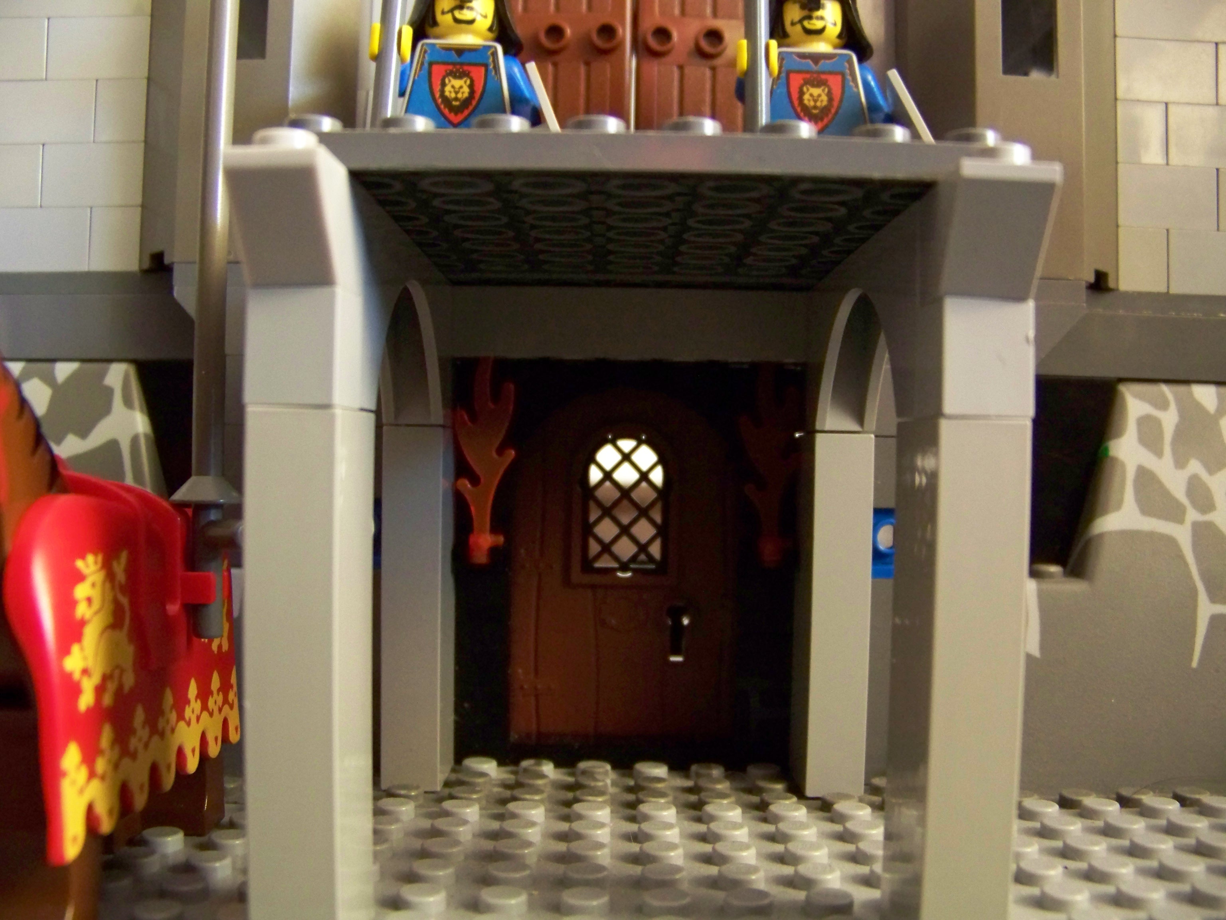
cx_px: 613
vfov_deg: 39.7
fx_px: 1275
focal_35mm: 36
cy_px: 460
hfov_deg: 51.4
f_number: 2.8
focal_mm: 5.85
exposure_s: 1/2
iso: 400
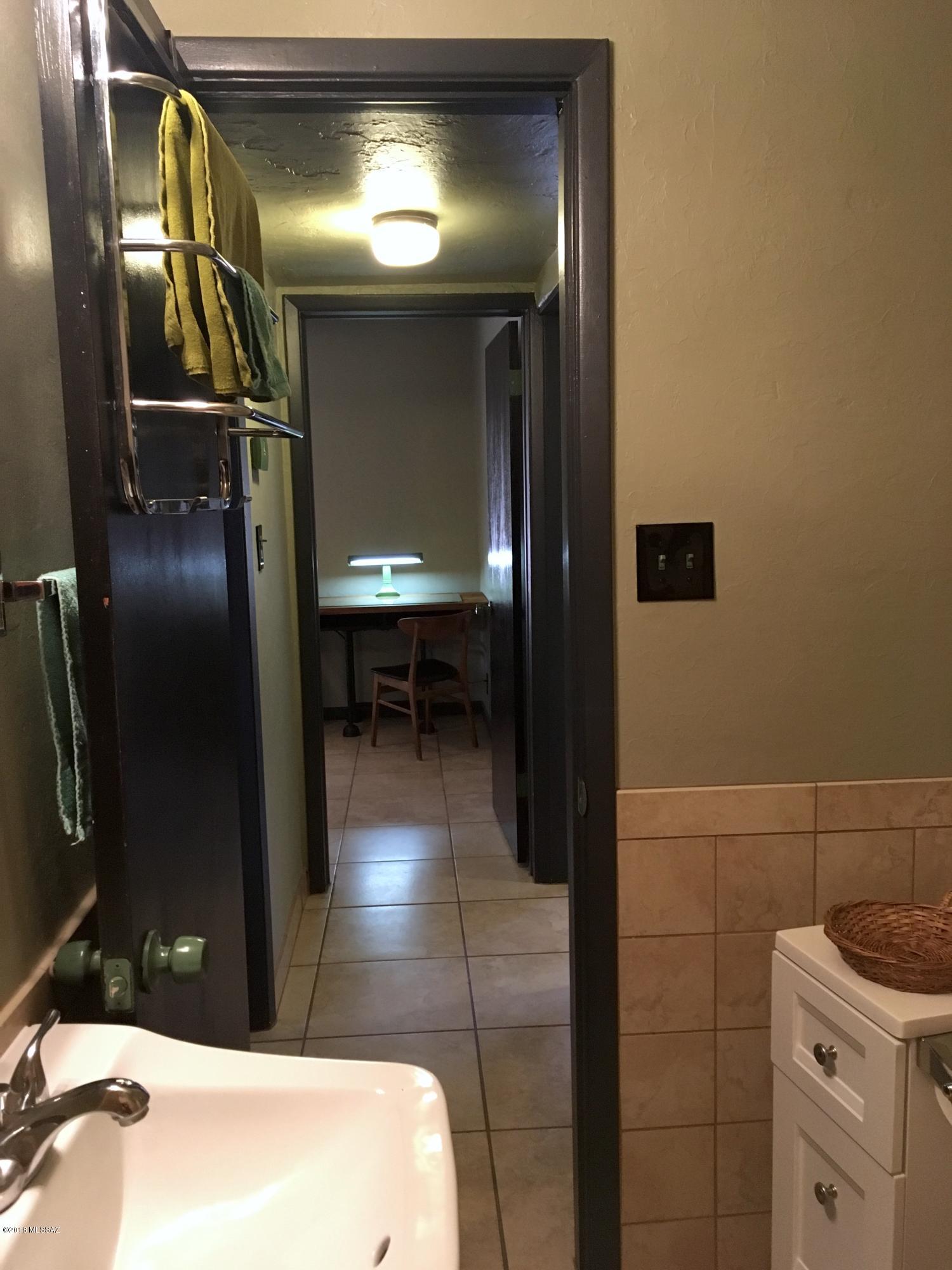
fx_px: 1063
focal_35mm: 29
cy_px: 635
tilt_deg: -7.3
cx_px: 476
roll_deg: +2.1
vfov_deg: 61.7
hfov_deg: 48.2
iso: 200
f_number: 2.2
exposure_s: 1/30
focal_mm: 4.15
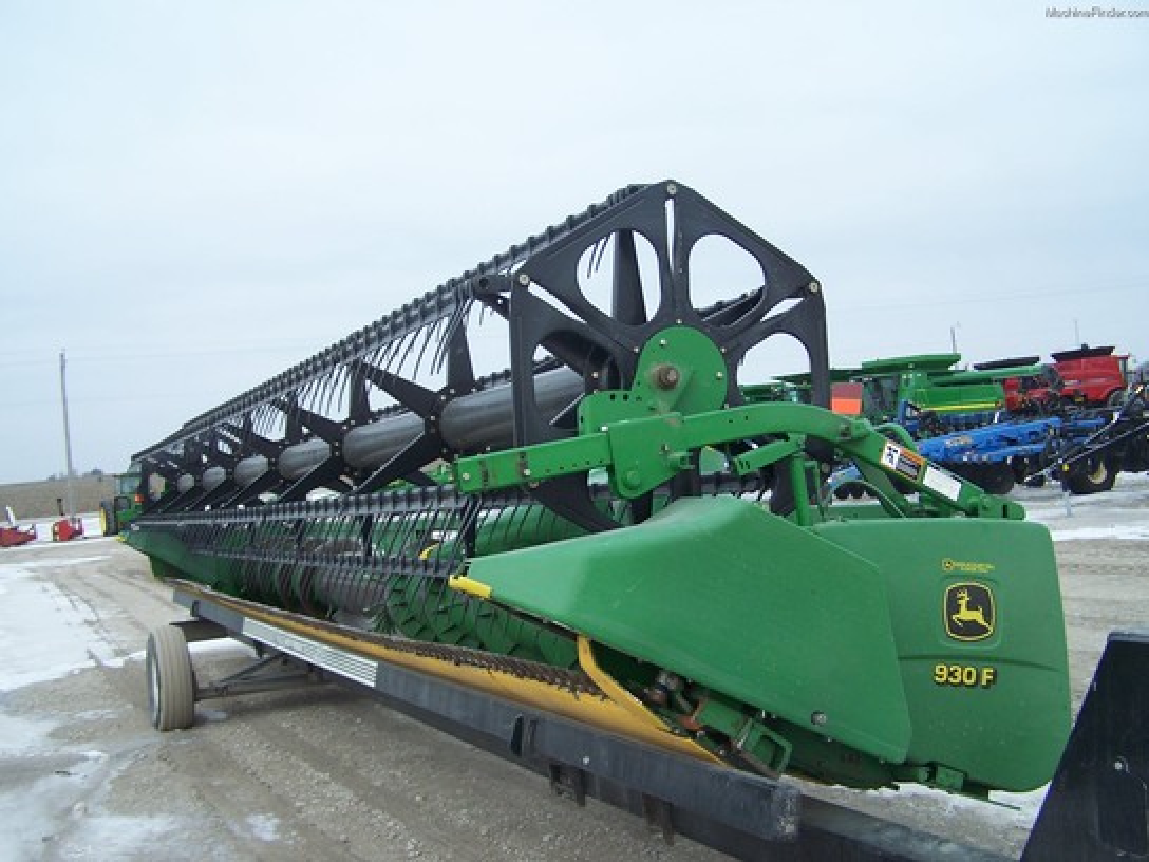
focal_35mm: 38
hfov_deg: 49.0
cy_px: 431
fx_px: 1261
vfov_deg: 37.7
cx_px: 574
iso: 80
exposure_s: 1/350
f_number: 2.8
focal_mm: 6.3
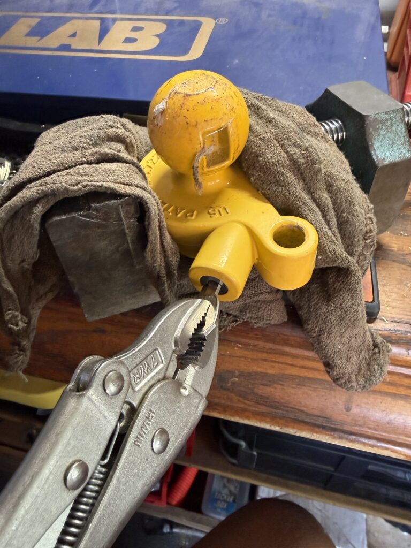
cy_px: 274
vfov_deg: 71.6
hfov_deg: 56.8
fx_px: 380
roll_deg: +5.2
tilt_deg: -40.2
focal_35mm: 24
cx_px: 206
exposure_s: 1/81
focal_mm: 2.22
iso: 320
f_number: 2.2
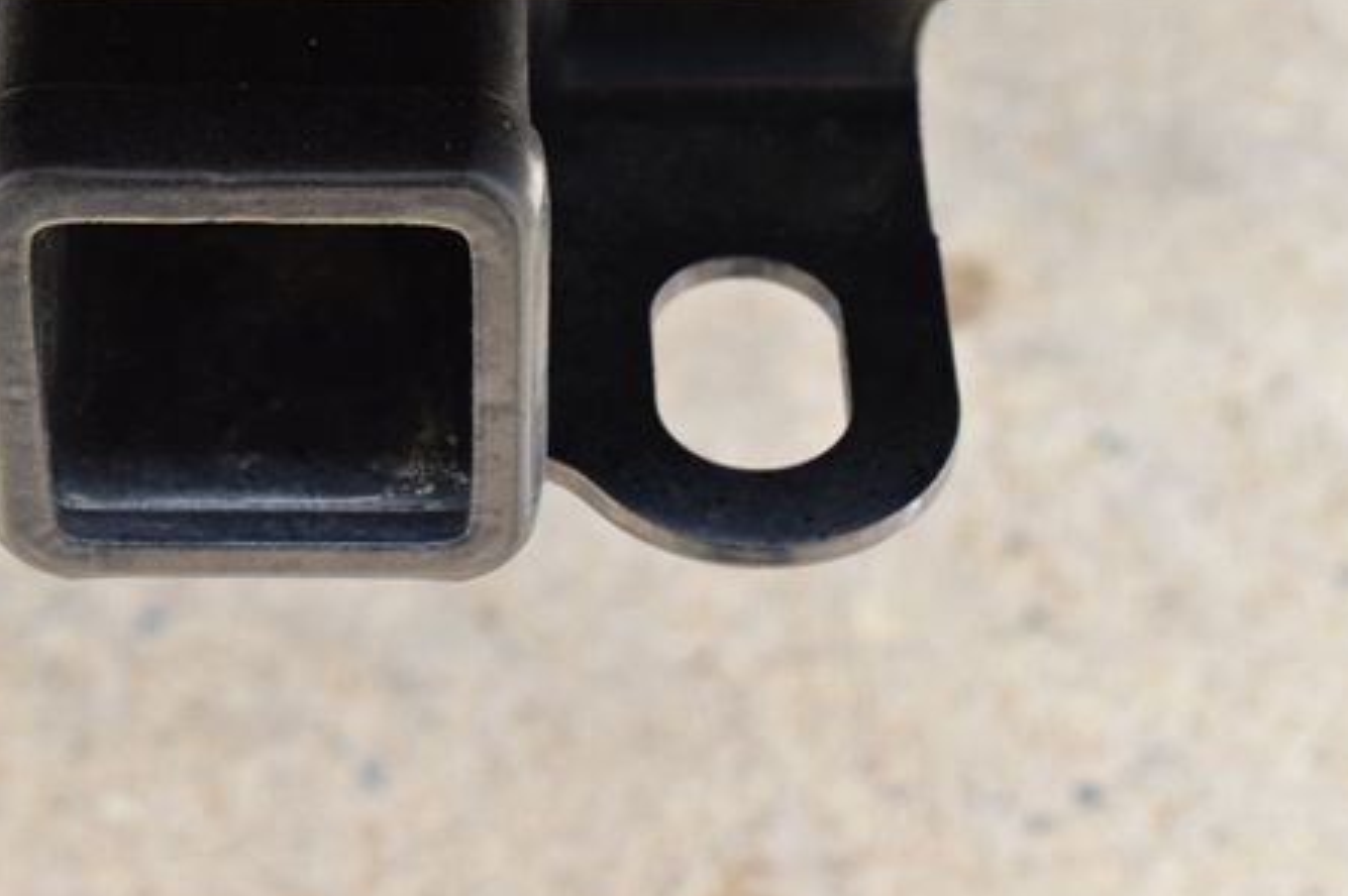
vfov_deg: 11.5
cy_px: 363
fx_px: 4442
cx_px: 518
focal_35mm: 119
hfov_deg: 17.2
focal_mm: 55
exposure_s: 1/40
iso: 400
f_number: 7.1
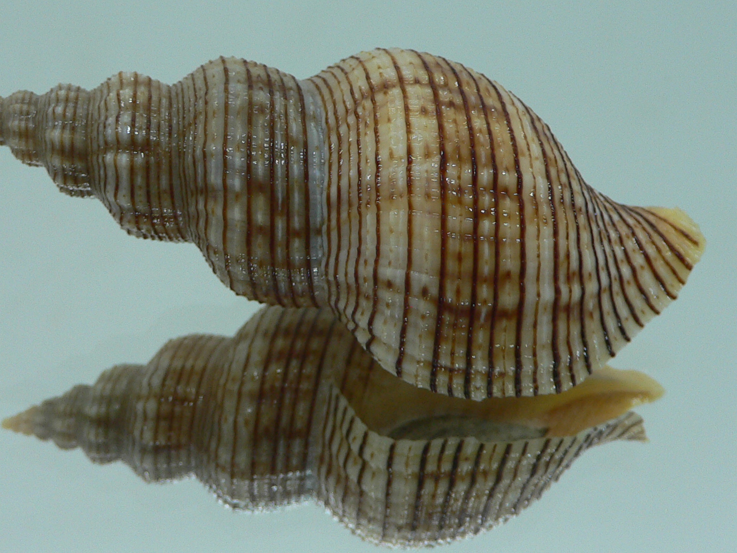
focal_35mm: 51
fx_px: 1086
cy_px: 227
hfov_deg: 37.5
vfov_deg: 28.5
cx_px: 351
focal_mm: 4.6
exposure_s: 1/60
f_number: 2.8
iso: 100
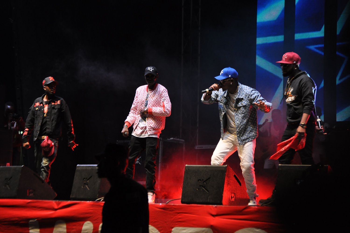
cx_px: 175
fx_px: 961
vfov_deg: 13.8
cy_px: 116
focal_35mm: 99
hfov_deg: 20.6
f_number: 4.5
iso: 800
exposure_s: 1/100
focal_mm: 66
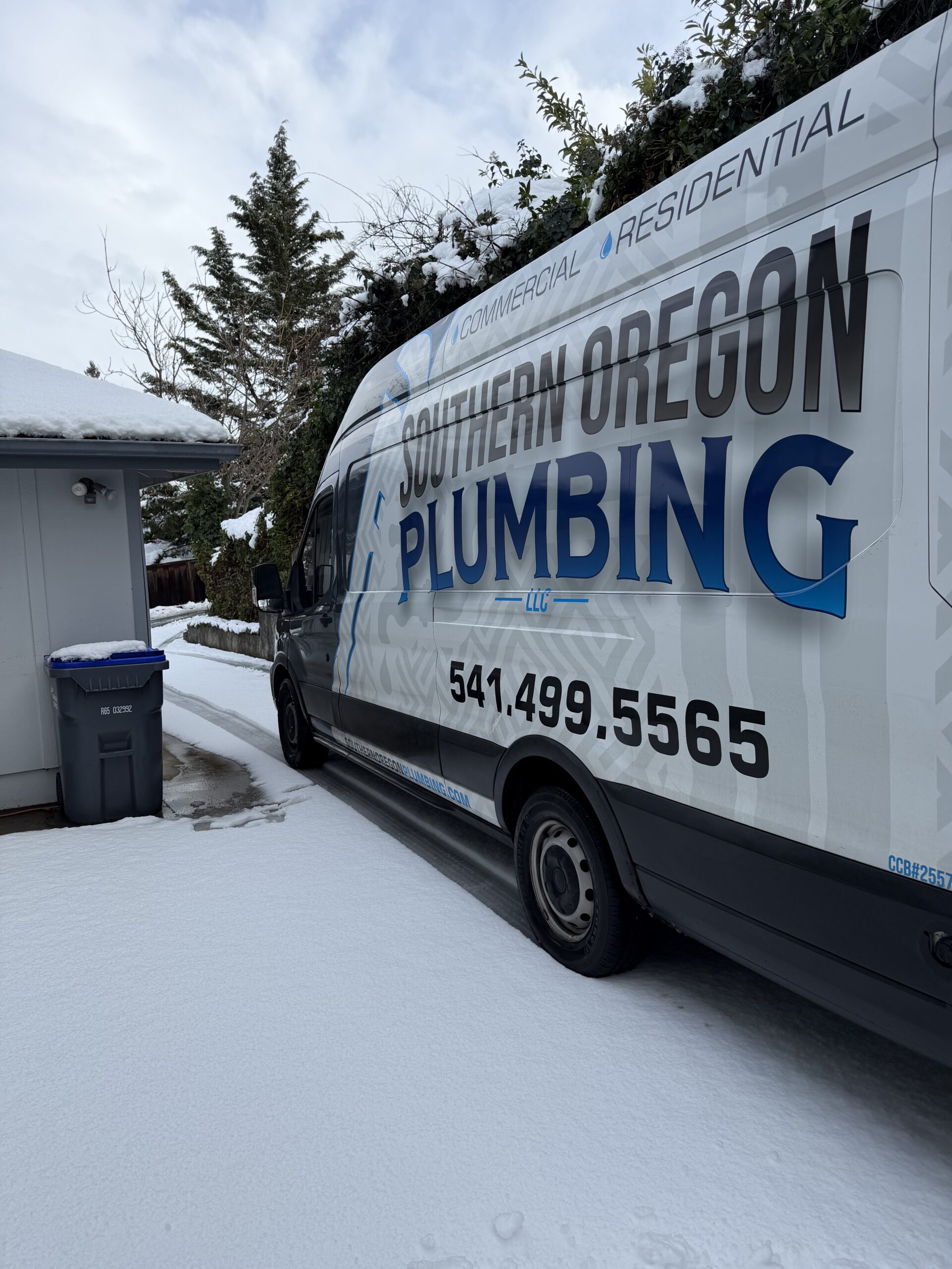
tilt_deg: -6.6
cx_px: 476
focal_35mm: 24
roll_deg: +2.8
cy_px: 634
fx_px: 880
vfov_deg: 71.6
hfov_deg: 56.8
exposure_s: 1/3425
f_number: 1.78
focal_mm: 6.76
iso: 80
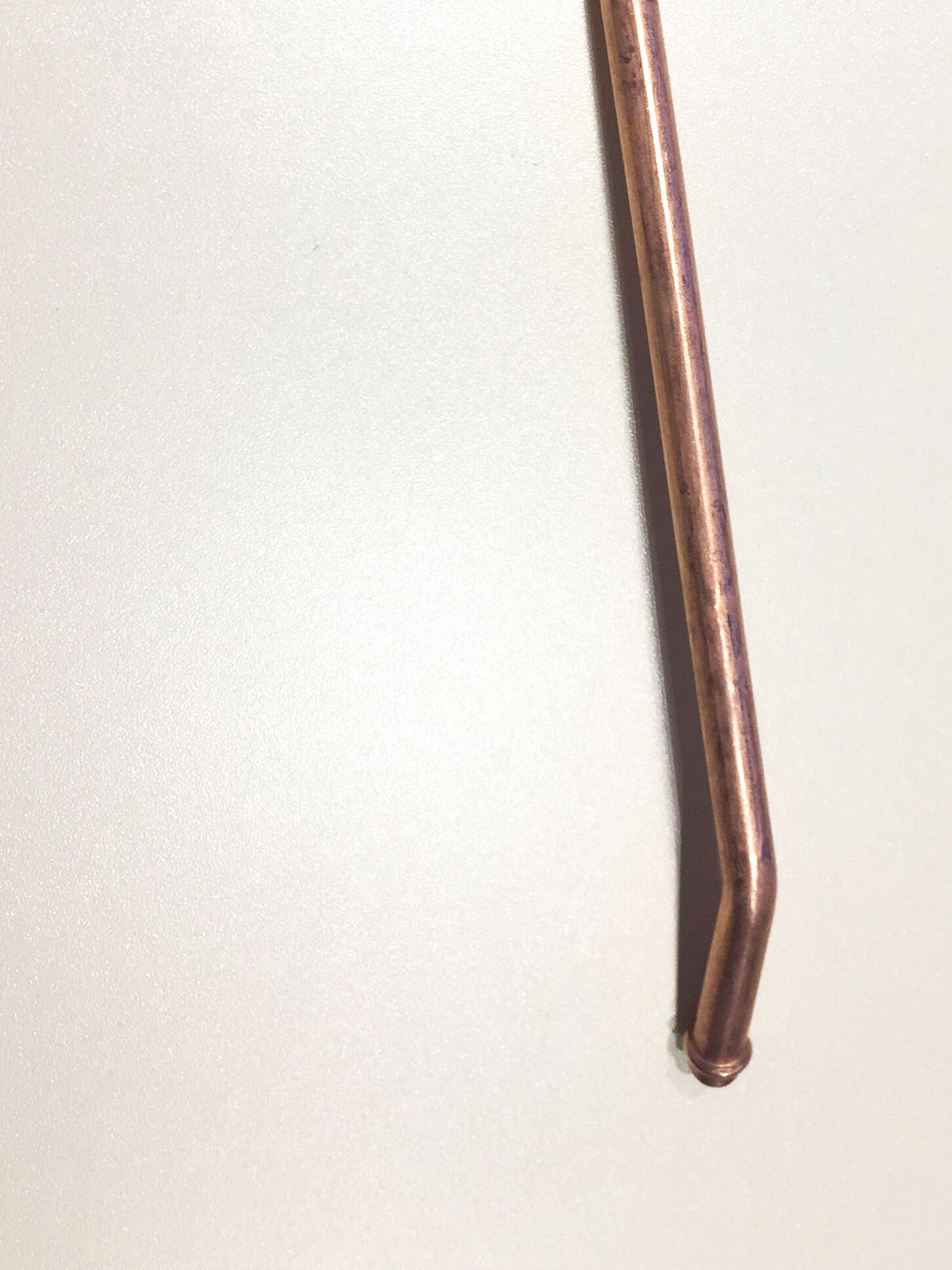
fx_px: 1797
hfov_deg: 29.5
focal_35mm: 49
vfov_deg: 37.8
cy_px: 297
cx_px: 625
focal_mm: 4.15
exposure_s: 1/100
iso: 50
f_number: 2.2
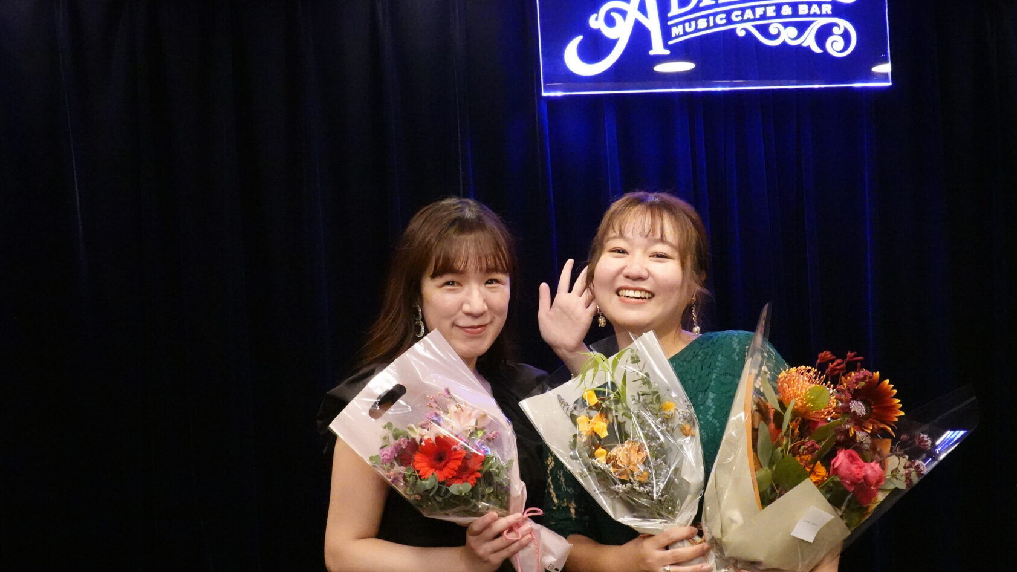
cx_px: 580
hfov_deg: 40.5
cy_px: 360
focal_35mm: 51
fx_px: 1375
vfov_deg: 23.4
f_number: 4
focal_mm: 14.99
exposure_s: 1/200
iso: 5000
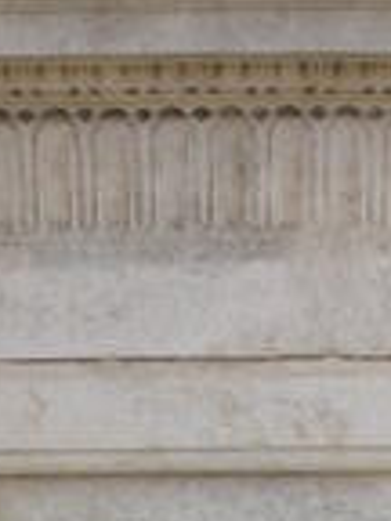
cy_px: 604
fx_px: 1988
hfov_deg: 11.2
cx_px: 186
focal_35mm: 132
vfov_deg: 14.5
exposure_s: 1/234
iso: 100
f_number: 6
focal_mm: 7.85
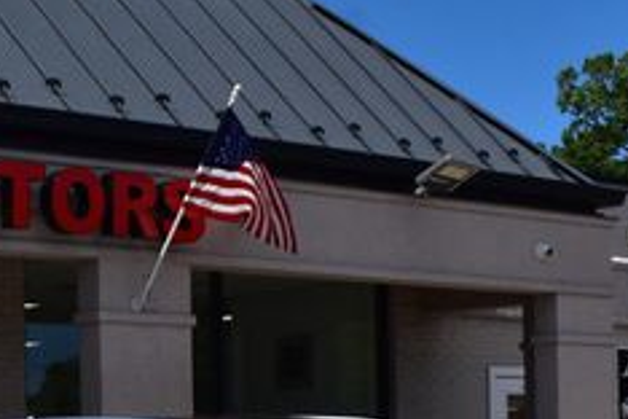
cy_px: 524
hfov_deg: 21.2
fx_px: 1646
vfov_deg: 14.0
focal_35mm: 94
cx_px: 67
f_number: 11
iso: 200
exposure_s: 1/640
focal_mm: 23
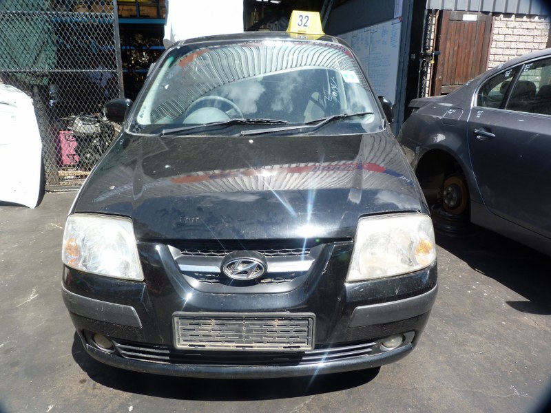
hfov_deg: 69.4
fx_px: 398
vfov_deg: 54.9
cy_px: 206
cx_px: 276
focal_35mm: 25
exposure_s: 1/200
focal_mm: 4.5
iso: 80
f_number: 4
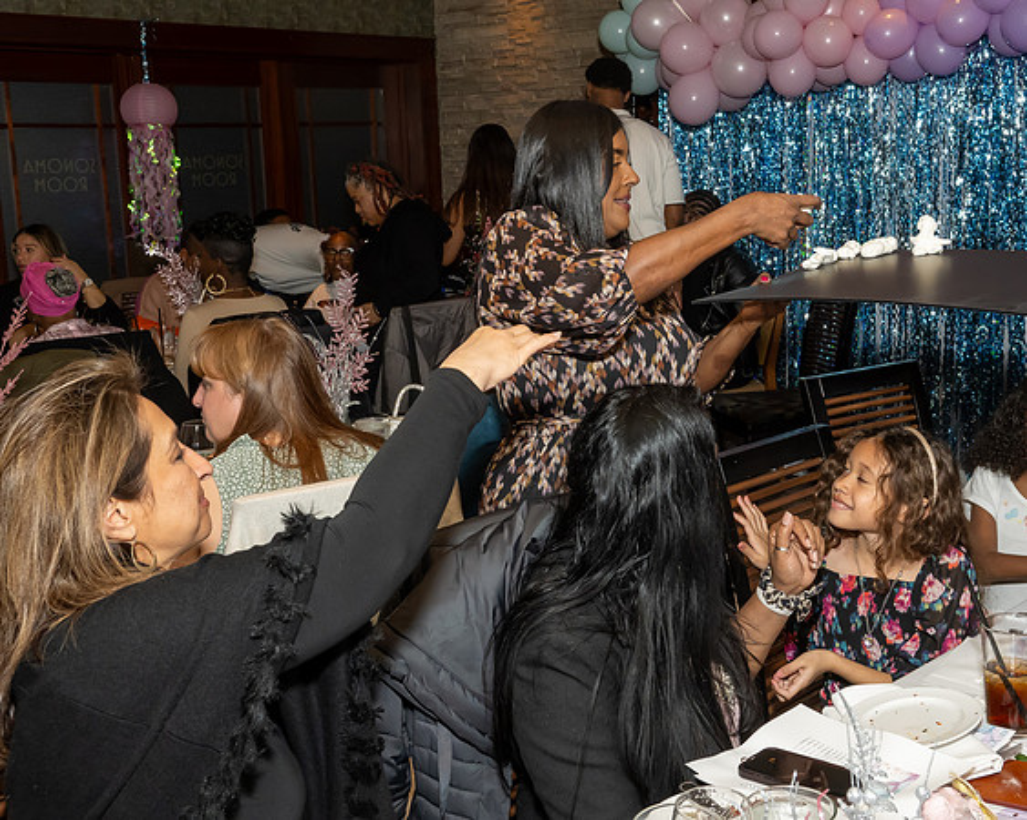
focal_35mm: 42
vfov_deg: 35.3
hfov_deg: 43.2
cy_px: 366
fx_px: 1290
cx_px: 625
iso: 1000
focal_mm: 23
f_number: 8
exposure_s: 1/250
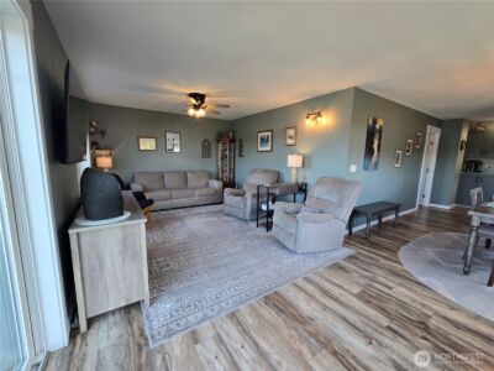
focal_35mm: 13
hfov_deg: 106.2
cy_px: 186
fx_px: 186
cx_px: 247
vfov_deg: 89.9
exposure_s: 1/60
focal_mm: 2.2
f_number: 2.2
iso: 64
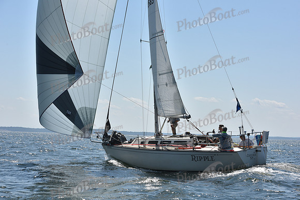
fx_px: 583
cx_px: 150
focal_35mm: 70
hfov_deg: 28.8
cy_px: 100
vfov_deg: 19.5
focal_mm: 70
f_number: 10
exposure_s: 1/1250
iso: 320
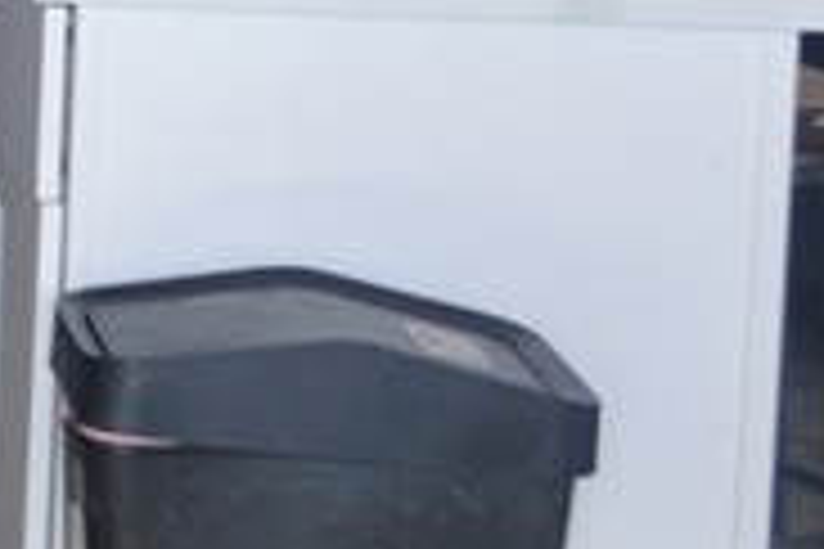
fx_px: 3456
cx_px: -527
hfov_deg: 12.7
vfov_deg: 8.8
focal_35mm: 151
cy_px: -315
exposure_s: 1/60
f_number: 3.5
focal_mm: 18
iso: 500
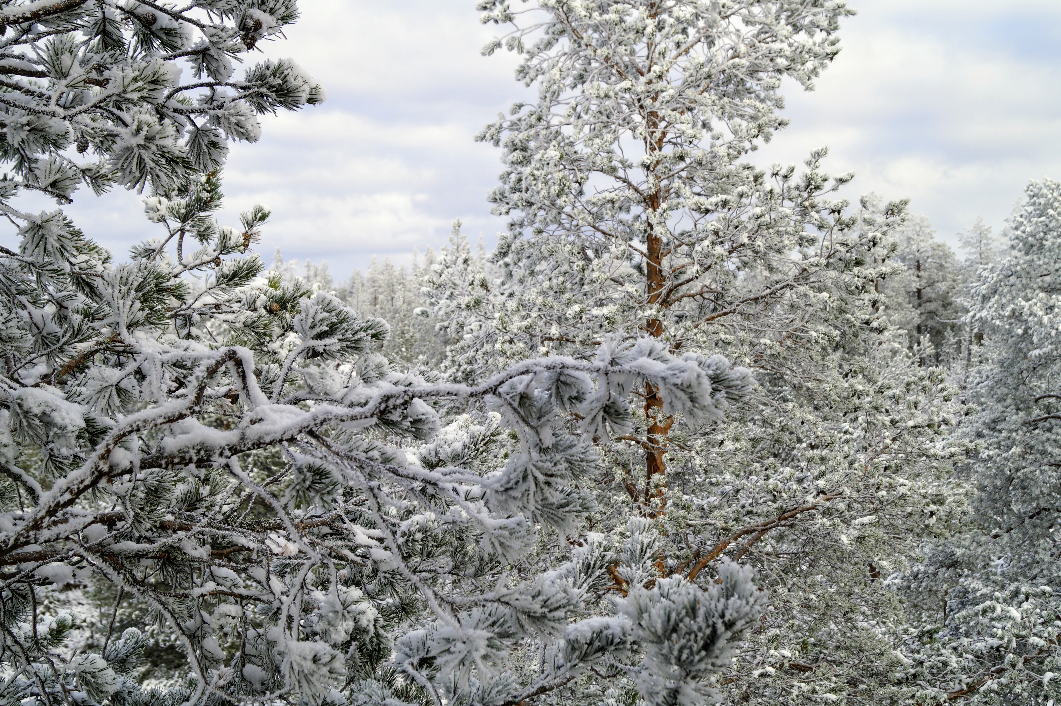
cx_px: 530
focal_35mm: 39
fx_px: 1149
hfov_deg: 49.6
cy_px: 353
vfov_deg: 34.2
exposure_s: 1/100
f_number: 7.1
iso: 100
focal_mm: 26
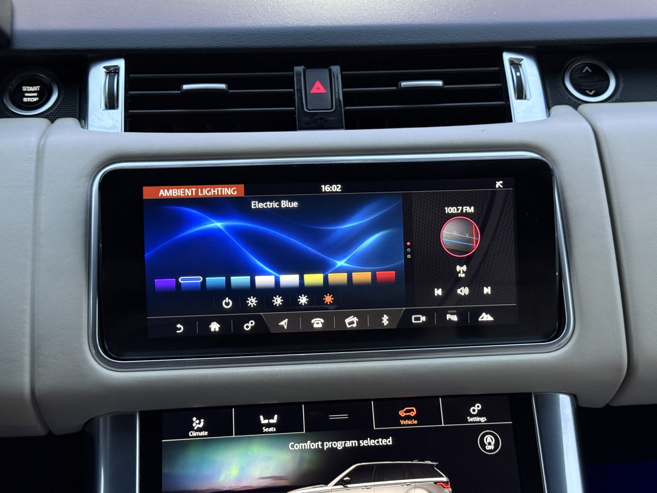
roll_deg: -0.4
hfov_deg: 39.7
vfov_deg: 30.3
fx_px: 911
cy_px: 246
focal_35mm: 48
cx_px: 328
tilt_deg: -23.9
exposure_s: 1/33
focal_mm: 6.76
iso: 400
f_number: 1.78
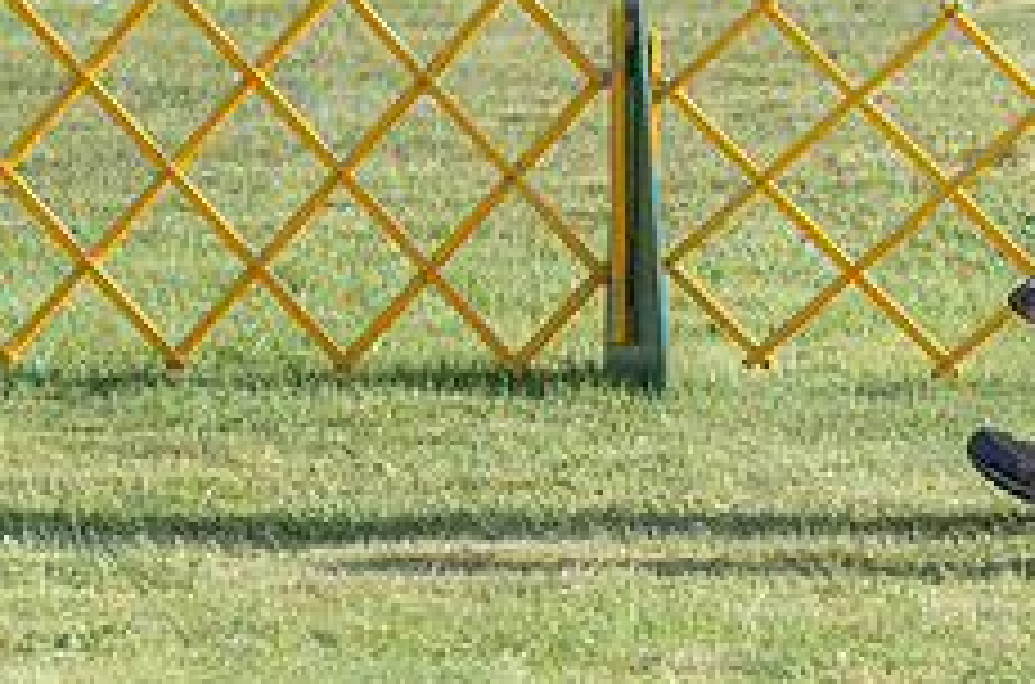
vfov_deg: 3.6
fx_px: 10924
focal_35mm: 381
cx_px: 1302
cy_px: 45
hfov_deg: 5.4
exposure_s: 1/1250
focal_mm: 130
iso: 400
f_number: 5.6
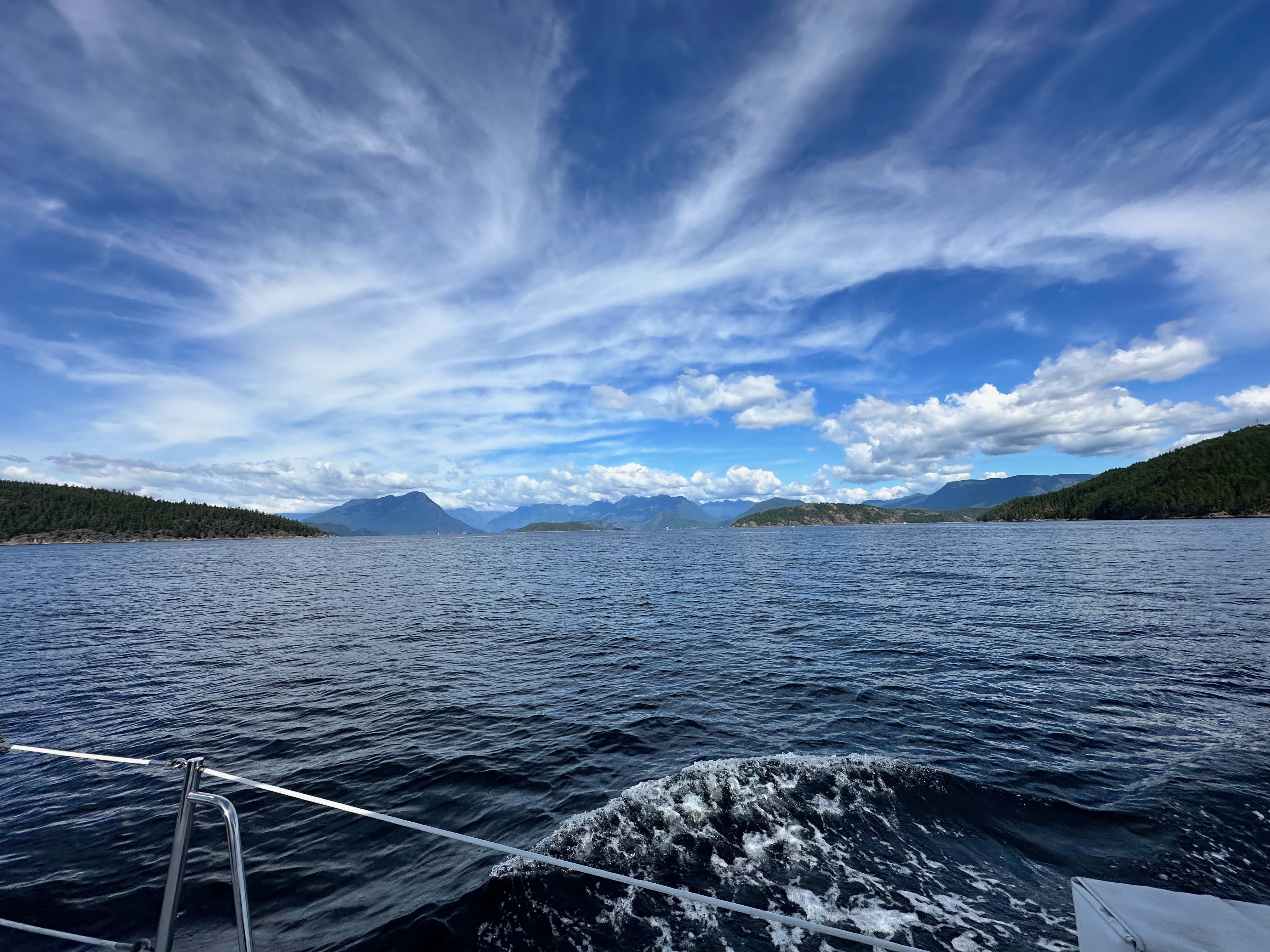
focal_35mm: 14
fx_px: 514
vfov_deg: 85.7
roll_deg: +1.1
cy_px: 476
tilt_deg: +5.7
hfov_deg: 102.1
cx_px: 635
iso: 50
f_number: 2.2
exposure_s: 1/3401
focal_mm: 2.22
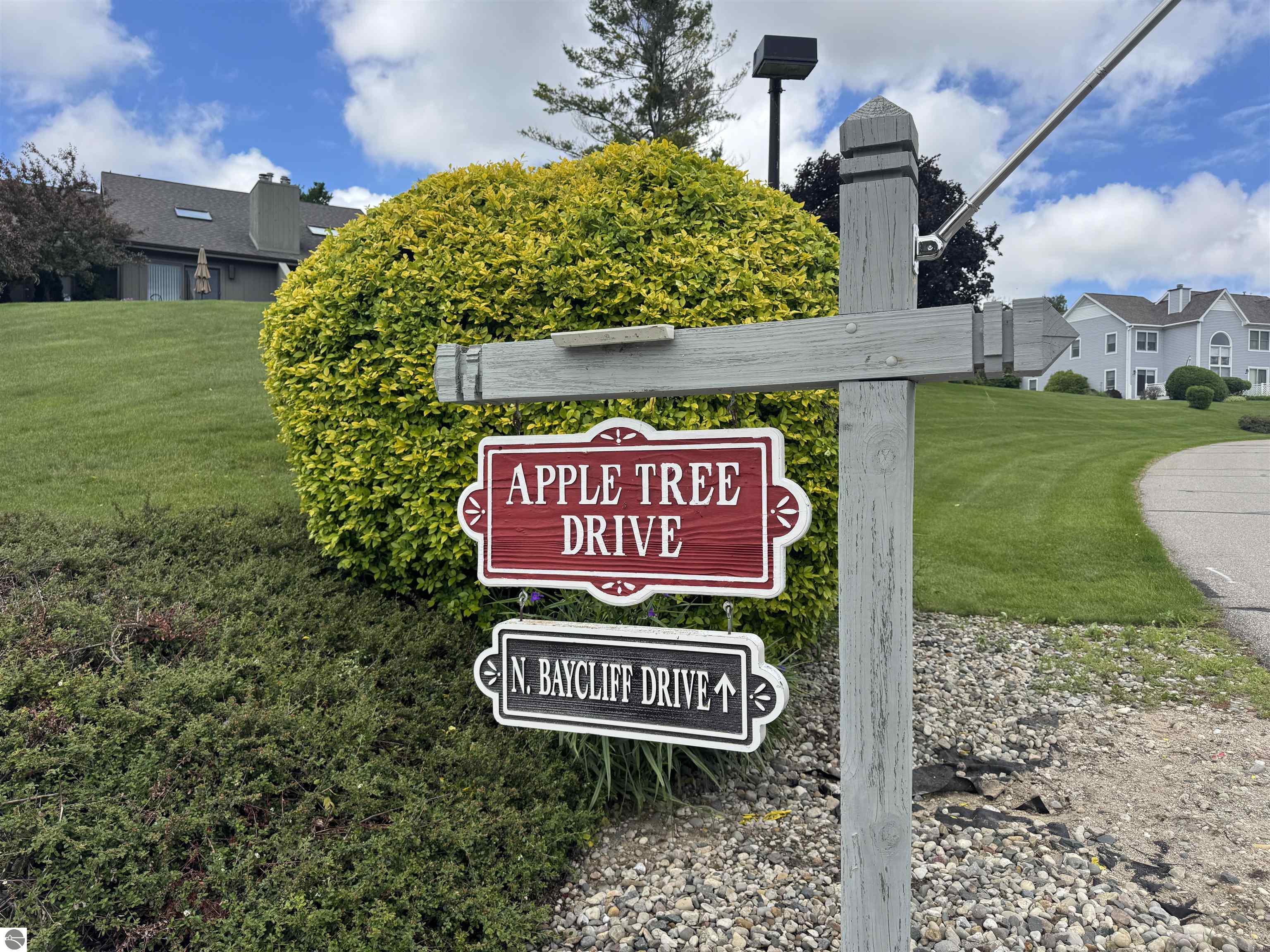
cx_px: 635
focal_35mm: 24
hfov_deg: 71.6
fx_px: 881
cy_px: 476
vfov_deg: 56.8
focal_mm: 6.76
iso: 80
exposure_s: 1/2604
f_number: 1.78
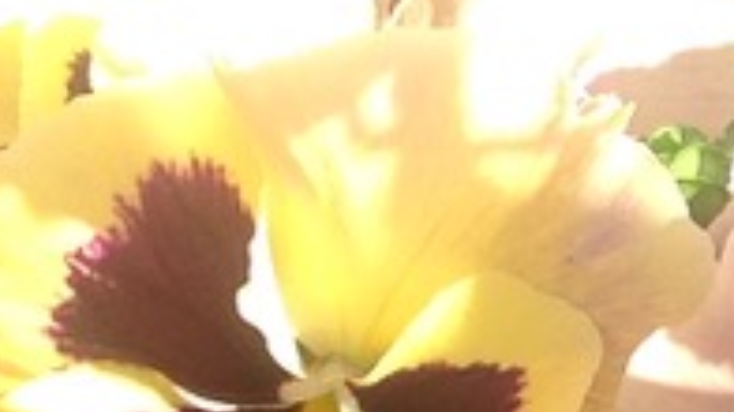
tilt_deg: -49.5
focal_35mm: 249
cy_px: 139
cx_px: 1831
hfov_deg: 7.9
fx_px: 4844
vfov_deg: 4.9
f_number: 2.4
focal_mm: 4.28
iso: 50
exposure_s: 1/521
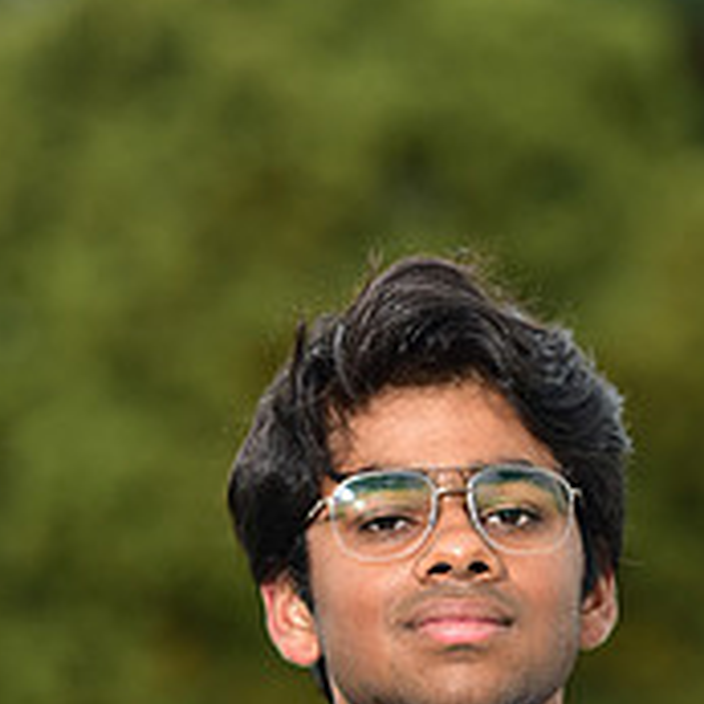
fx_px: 10791
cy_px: 1021
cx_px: 429
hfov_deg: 3.7
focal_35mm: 469
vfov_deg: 3.7
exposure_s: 1/160
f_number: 4.5
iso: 500
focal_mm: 165
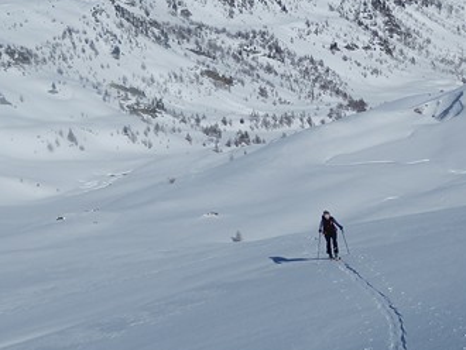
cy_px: 95
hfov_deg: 24.2
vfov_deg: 18.4
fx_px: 1078
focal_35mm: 80
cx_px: 328
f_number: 9.7
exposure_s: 1/400
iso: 80
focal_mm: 6
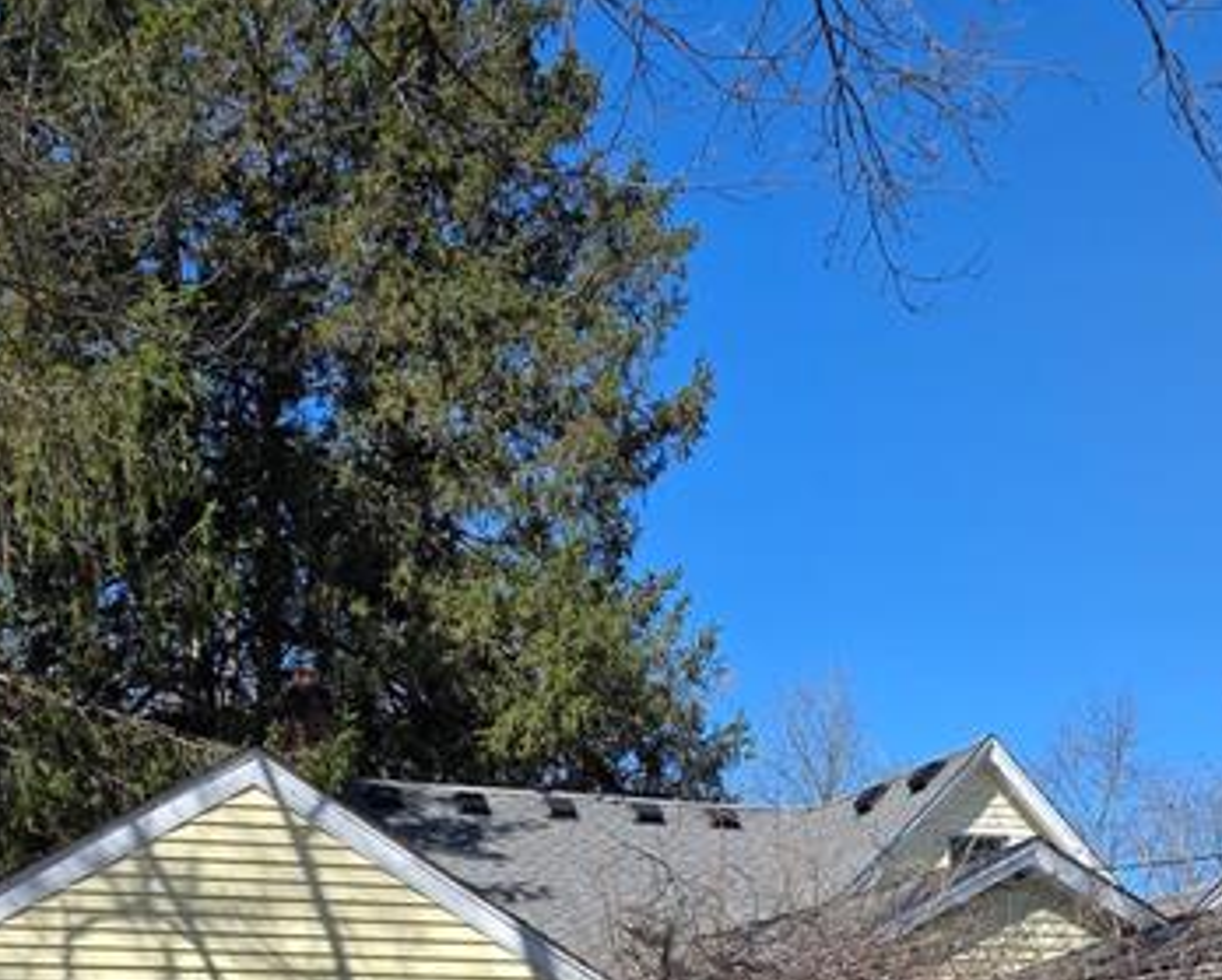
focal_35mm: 66
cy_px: 1117
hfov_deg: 28.7
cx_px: 520
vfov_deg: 21.8
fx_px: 2389
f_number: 1.7
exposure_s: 1/4539
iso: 80
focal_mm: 6.3
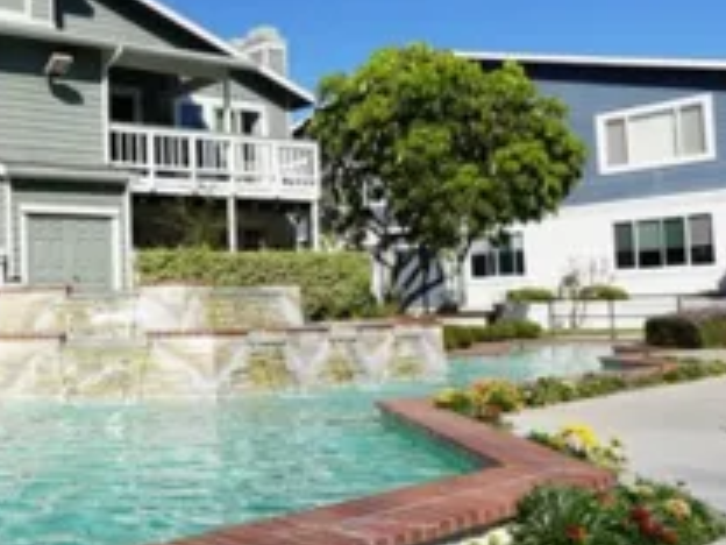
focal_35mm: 40
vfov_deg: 36.0
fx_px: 839
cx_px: -21
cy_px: 272
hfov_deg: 40.3
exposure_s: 1/160
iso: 100
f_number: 10
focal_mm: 18
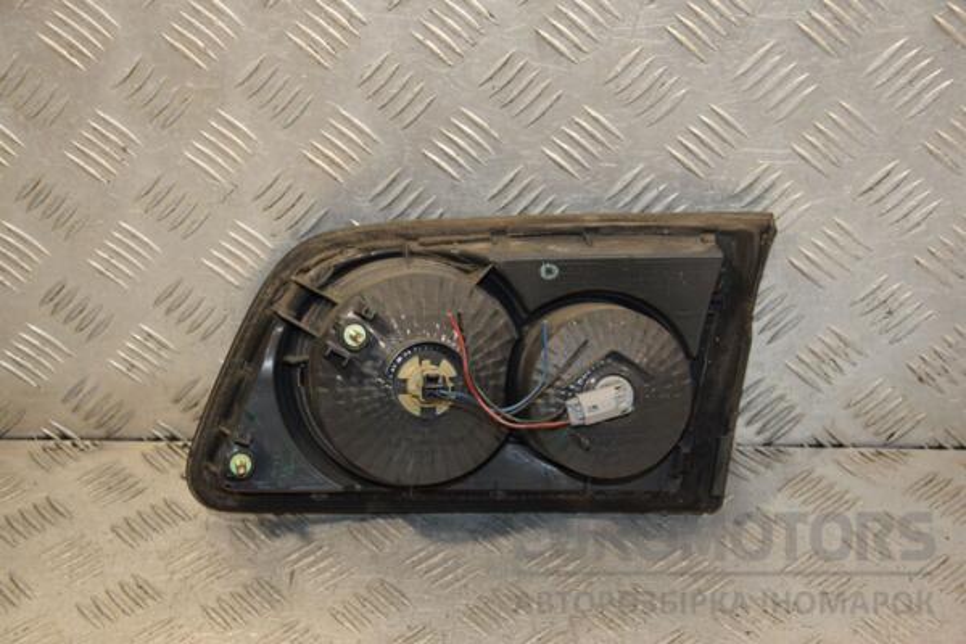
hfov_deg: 28.1
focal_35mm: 72
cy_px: 322
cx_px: 483
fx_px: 1932
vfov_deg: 18.9
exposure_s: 1/200
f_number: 5
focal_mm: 48
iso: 800
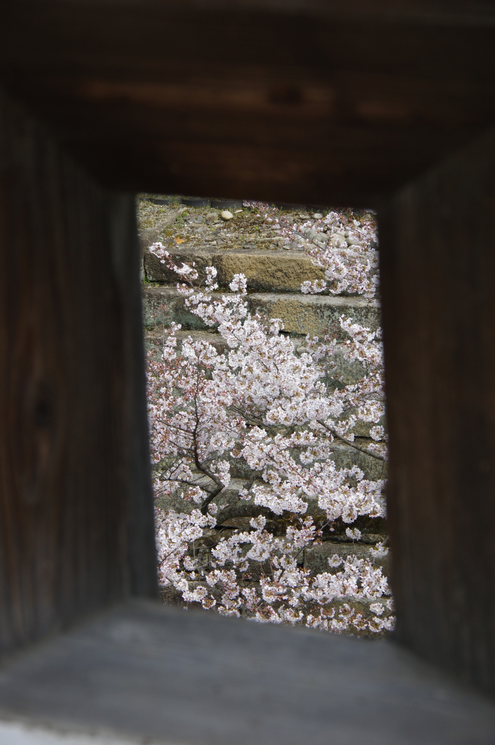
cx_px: 248
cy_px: 372
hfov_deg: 11.7
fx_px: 2417
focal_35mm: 117
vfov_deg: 17.5
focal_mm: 78
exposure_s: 1/200
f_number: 11
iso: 200
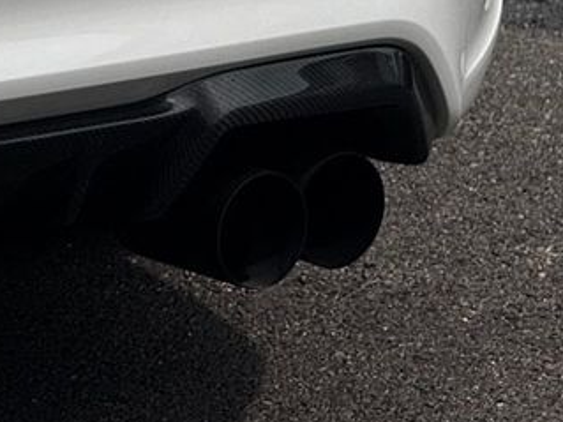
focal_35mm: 385
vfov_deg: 3.8
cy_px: -173
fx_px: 6259
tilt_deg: -10.5
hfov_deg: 5.1
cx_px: -222
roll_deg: -1.0
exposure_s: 1/3690
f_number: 2.8
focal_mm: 15.66
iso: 50
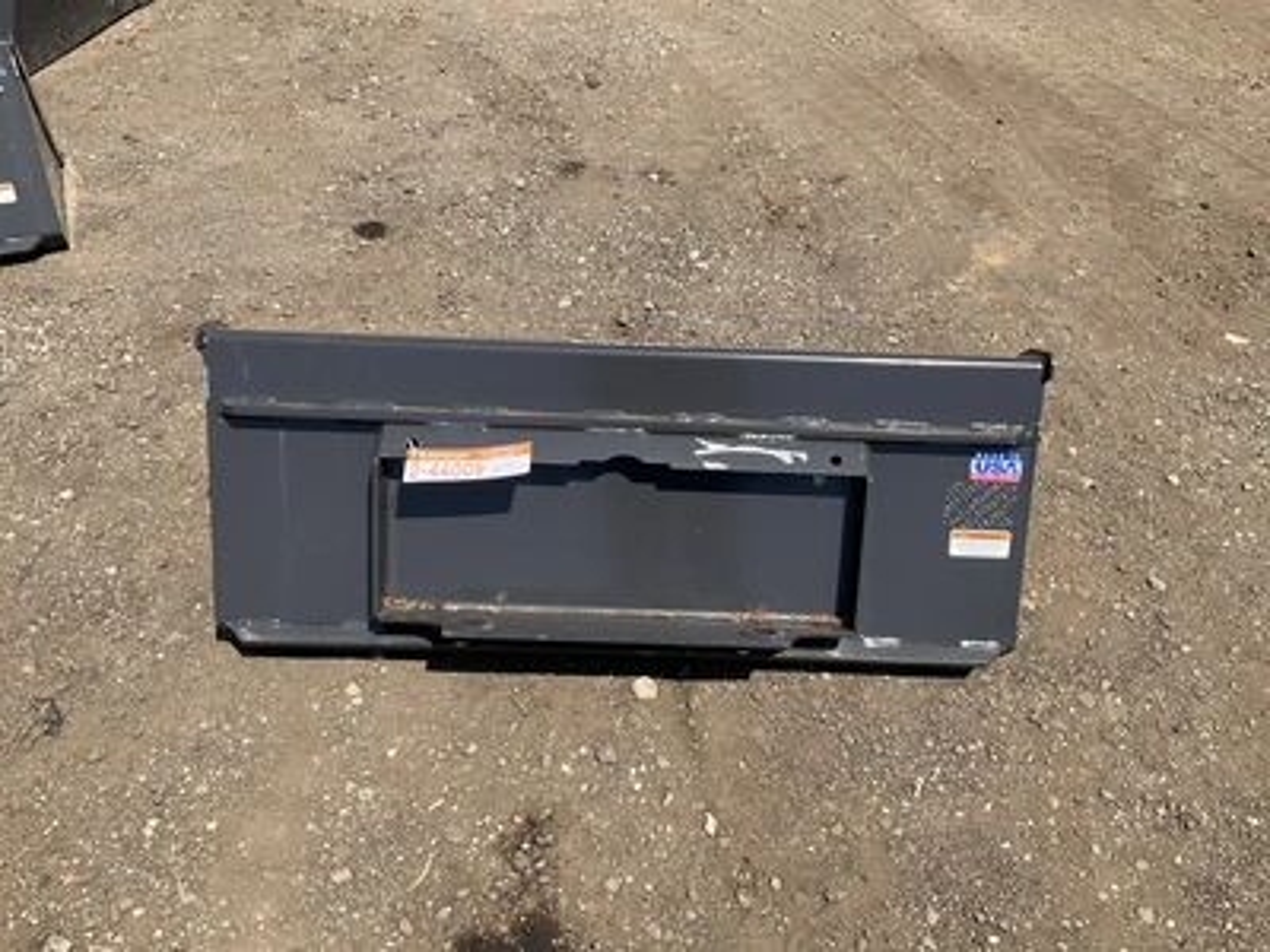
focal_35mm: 29
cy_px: 476
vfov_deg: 48.2
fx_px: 1064
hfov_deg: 61.7
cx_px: 635
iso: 25
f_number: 1.8
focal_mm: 3
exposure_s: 1/1577
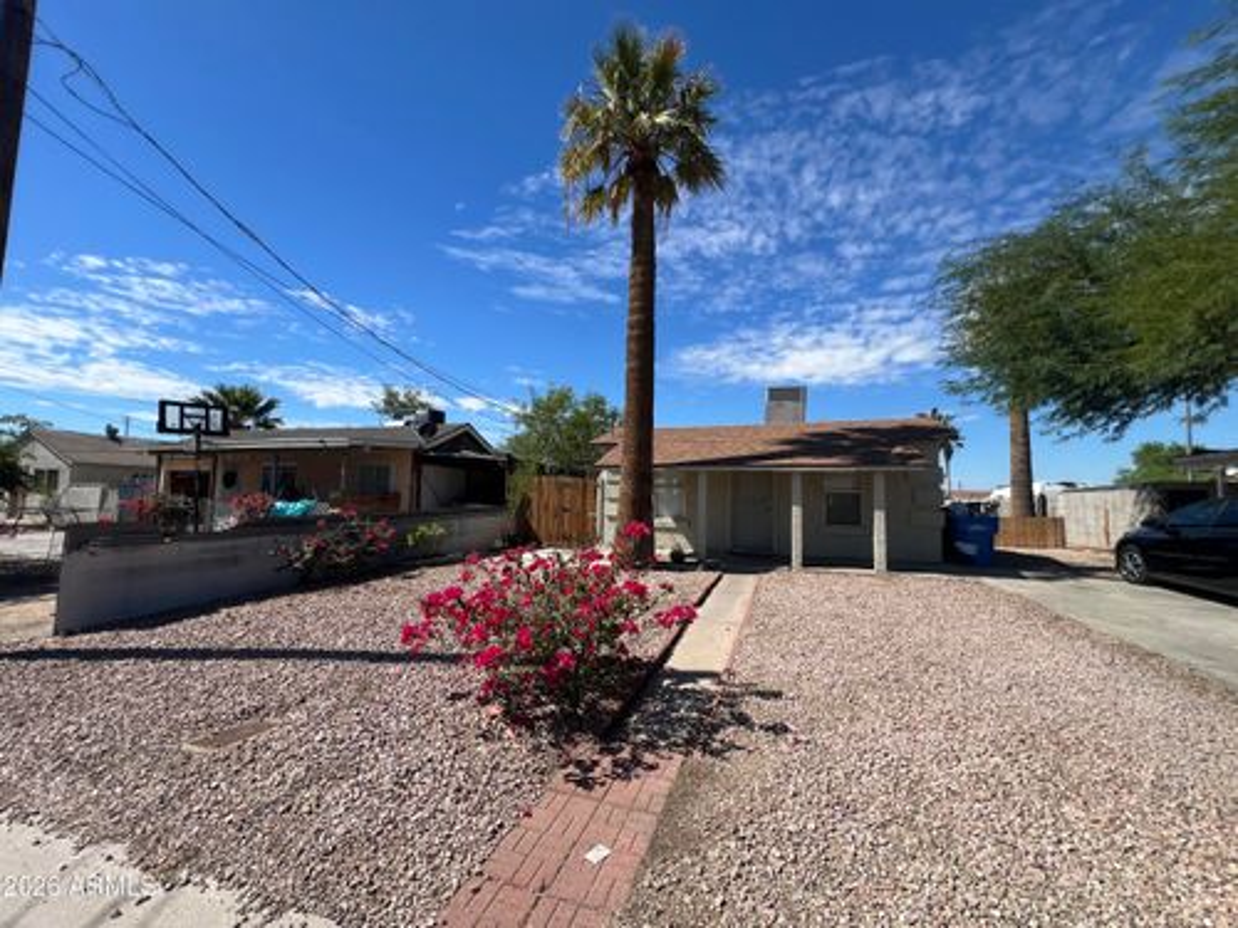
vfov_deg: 89.9
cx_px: 619
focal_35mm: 13
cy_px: 464
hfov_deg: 106.2
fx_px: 465
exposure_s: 1/1754
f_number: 1.8
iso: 32
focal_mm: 1.57
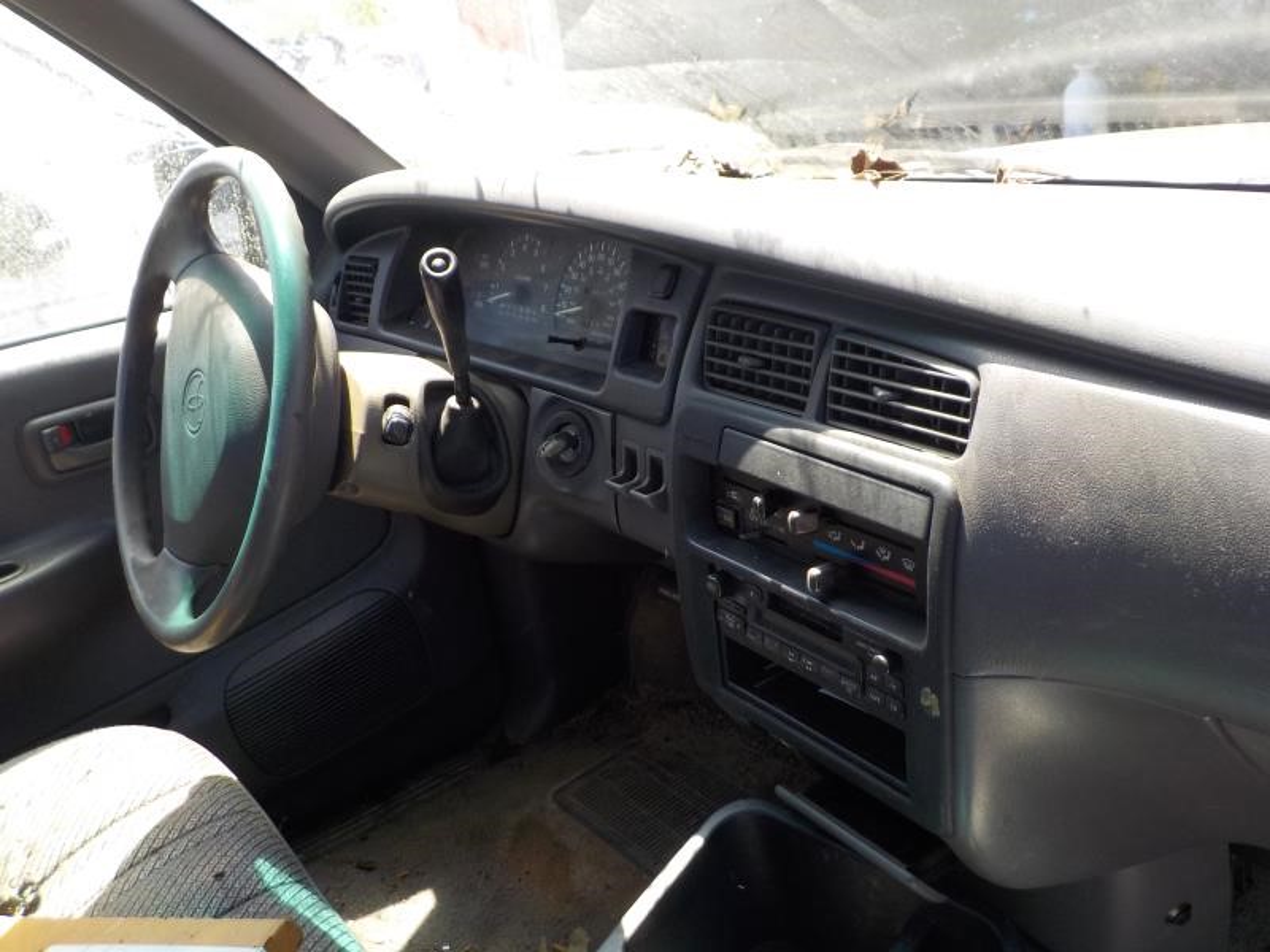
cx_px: 635
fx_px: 1101
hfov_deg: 60.0
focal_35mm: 30
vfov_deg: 46.8
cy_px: 476
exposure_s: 1/125
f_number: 3.3
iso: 125
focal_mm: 4.1
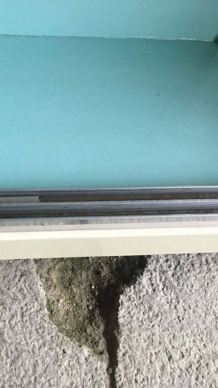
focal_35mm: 46
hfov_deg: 24.1
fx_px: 473
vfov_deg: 44.6
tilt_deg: -65.6
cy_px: 197
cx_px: -29
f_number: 2.4
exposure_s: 1/33
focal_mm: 3.3
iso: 125
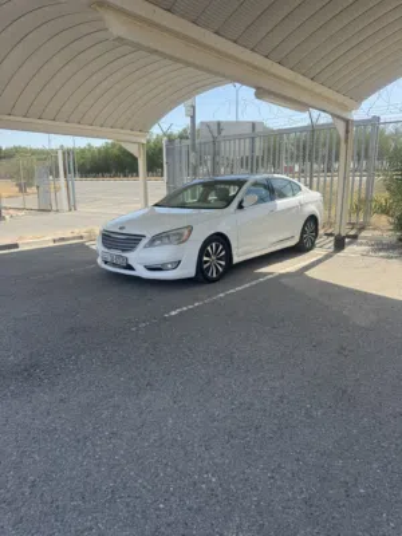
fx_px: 372
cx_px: 201
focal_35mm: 24
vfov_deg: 71.6
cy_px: 268
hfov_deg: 56.8
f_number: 1.78
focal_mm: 6.76
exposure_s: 1/1869
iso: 80
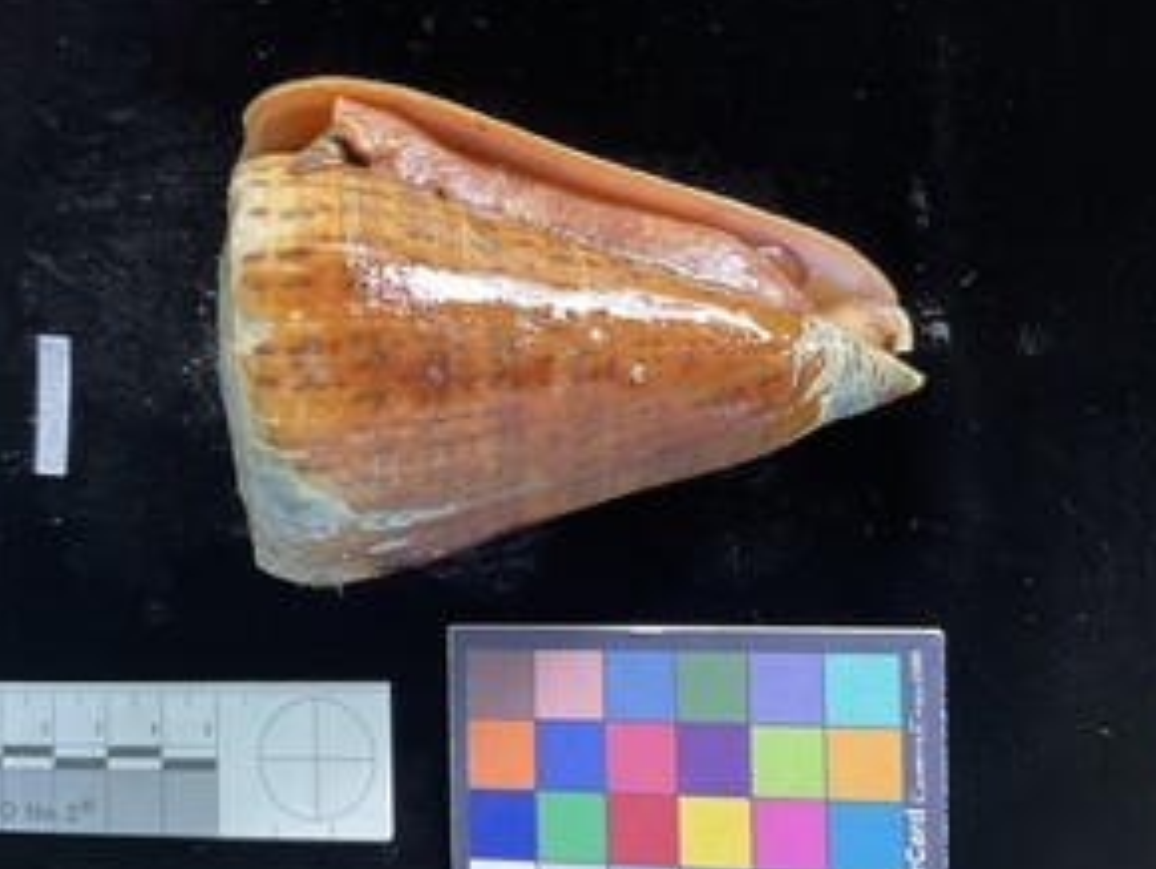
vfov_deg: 40.7
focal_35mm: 35
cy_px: 496
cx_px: 498
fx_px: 1170
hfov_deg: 52.4
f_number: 1.8
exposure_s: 1/50
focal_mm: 3
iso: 80
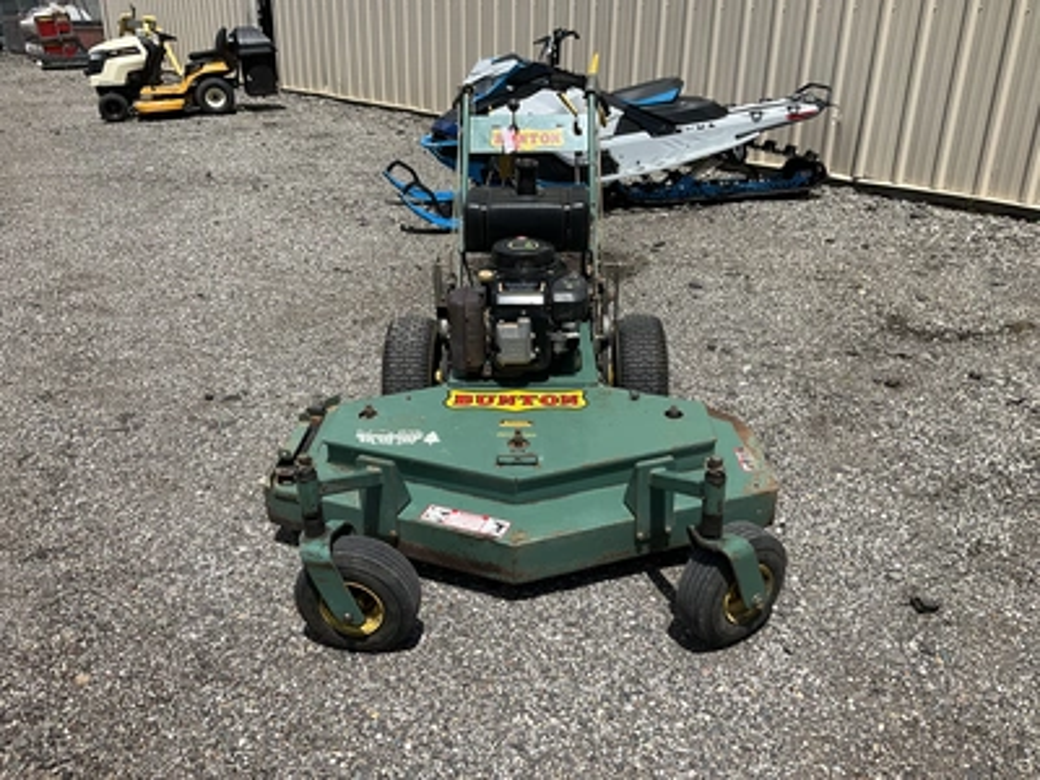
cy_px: 390
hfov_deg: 61.7
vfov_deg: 48.2
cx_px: 520
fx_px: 871
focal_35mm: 29
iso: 25
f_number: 1.8
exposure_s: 1/2538
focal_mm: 3
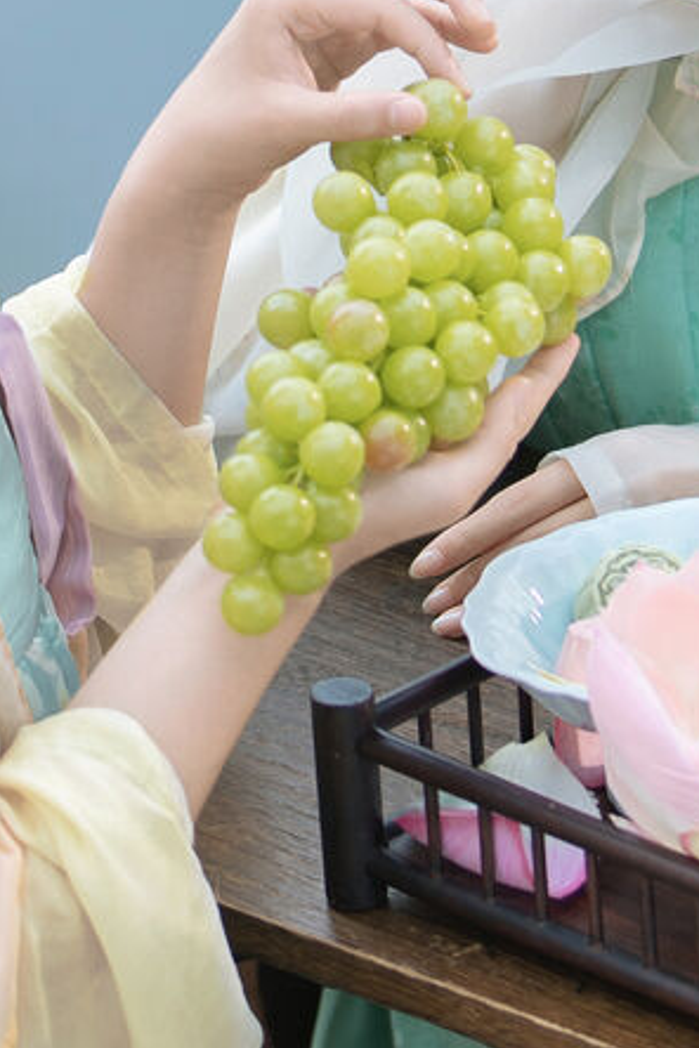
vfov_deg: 5.8
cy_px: 0
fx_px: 10397
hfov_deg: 3.8
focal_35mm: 357
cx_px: 524
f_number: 2.8
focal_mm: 88
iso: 100
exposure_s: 1/250
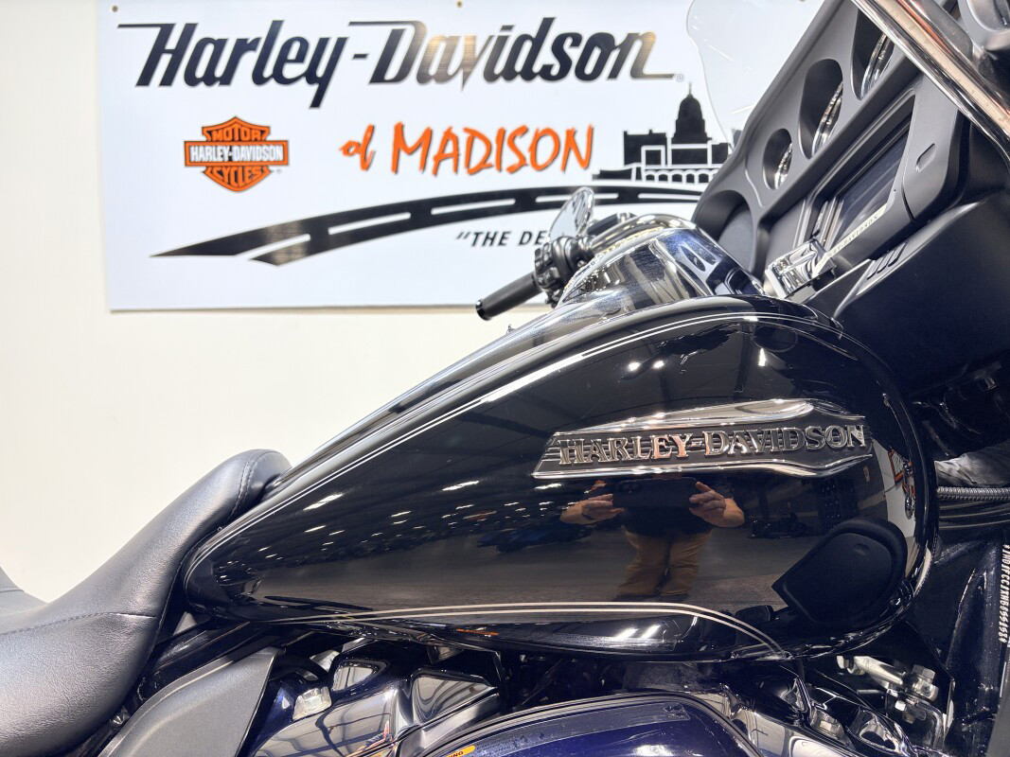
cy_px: 378
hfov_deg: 67.3
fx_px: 759
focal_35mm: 26
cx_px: 505
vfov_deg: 53.1
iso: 50
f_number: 1.6
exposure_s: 1/120
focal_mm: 5.96
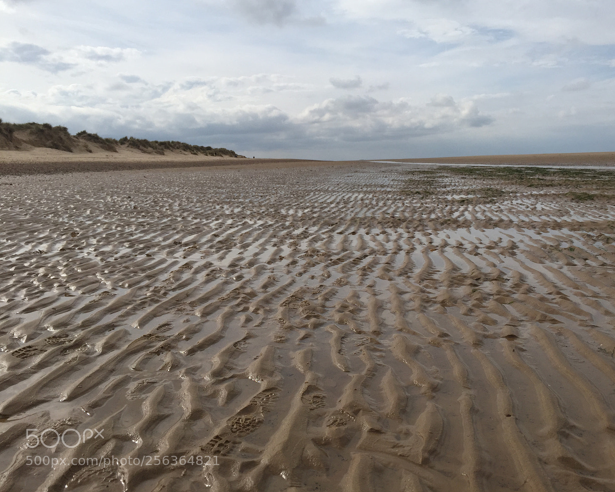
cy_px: 241
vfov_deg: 47.1
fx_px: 564
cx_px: 336
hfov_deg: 57.1
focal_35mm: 31
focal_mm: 4.15
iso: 32
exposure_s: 1/4405
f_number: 2.2
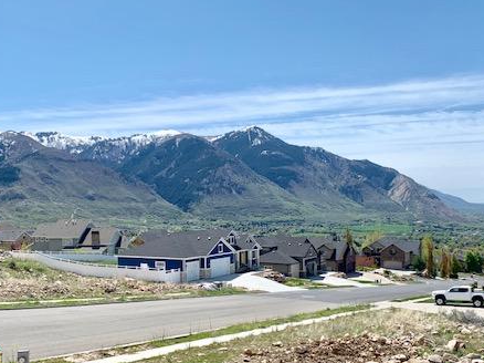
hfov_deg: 49.0
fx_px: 531
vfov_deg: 37.3
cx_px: 233
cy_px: 238
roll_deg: +0.7
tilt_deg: -4.2
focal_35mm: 38
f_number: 1.8
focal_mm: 4.25
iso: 25
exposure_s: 1/3788
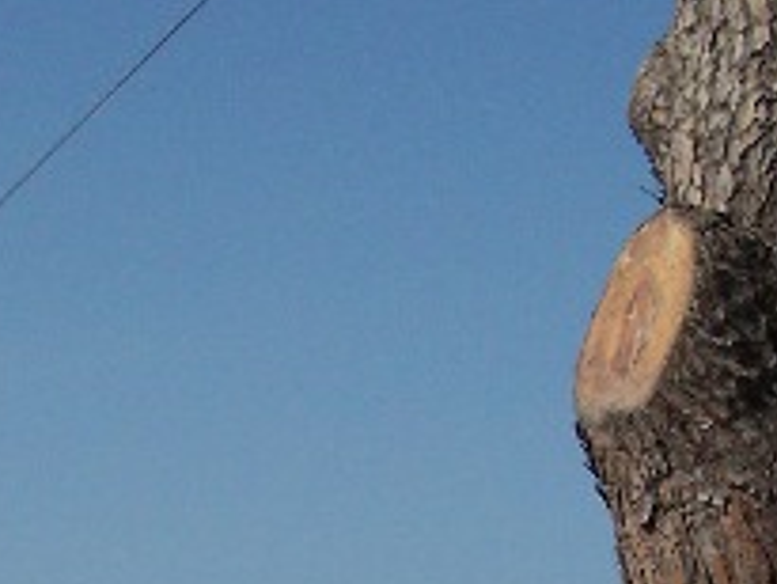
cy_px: 648
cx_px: 121
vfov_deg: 9.9
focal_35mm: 148
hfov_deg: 13.2
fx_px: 3324
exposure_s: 1/1000
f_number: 4.8
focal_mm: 8
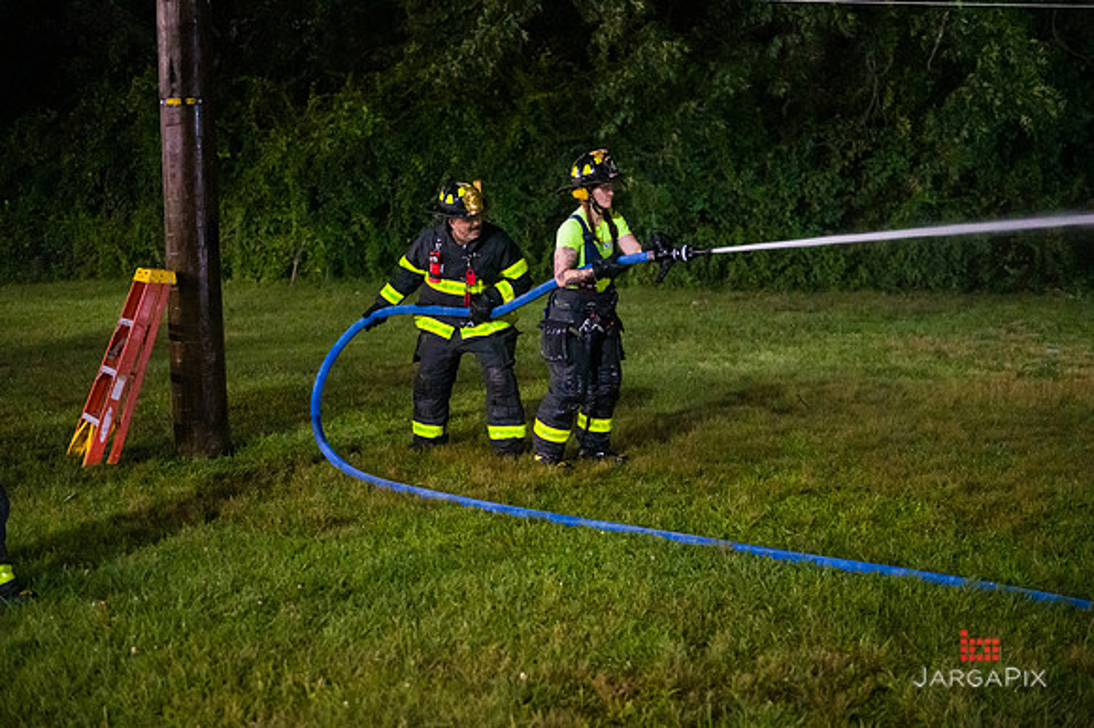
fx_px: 1761
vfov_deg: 23.4
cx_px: 547
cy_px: 364
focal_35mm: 58
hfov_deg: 34.5
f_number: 3.2
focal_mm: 58
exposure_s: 1/200
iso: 12800
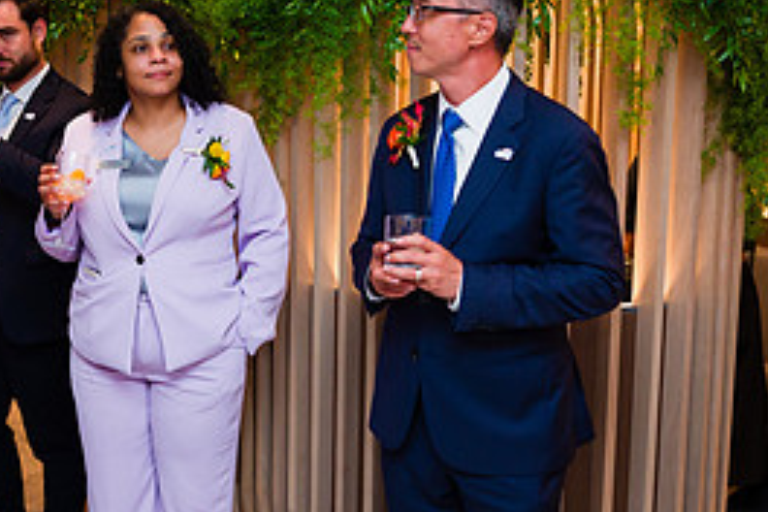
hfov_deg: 36.1
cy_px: 218
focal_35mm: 54
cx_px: 195
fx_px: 1152
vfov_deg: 25.0
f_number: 3.2
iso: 800
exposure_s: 1/160
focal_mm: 24
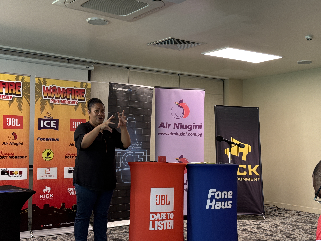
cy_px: 120
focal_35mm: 48
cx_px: 160
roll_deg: -0.8
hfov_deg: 39.7
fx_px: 445
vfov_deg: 30.3
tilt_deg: +3.4
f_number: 1.78
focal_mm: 6.76
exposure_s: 1/50
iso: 160
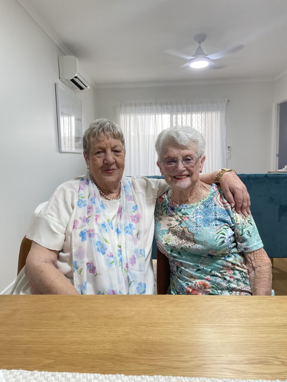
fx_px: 287
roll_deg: +2.2
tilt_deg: -5.3
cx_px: 144
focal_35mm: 26
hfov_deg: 53.1
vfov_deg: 67.3
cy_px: 191
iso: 125
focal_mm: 4.2
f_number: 1.6
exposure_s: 1/100
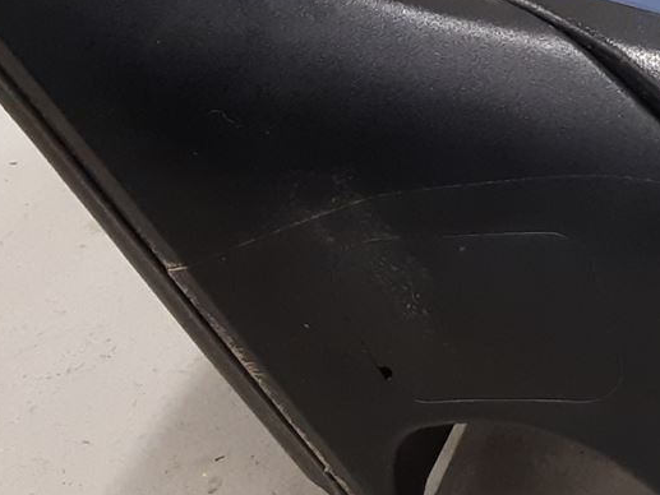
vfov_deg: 14.4
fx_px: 1964
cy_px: 272
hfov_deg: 18.2
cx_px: 760
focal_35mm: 103
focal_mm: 3.93
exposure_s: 1/50
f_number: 1.7
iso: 200
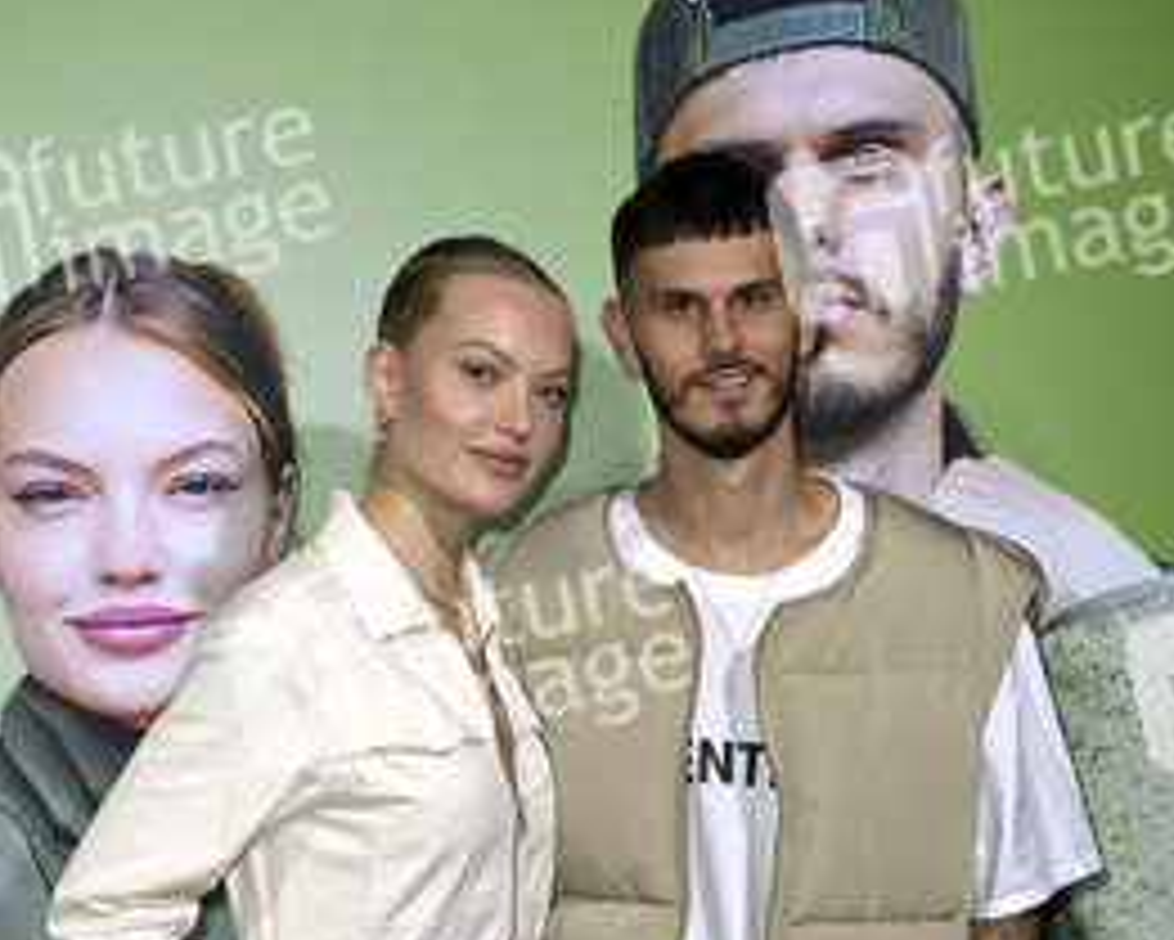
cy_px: 891
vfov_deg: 17.0
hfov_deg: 21.5
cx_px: 589
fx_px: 3094
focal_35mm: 89
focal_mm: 62
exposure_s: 1/250
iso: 640
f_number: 5.6
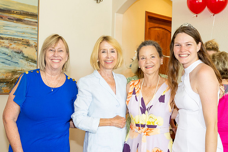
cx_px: 123
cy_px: 96
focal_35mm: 48
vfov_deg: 27.9
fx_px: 305
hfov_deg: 40.9
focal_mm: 38
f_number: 5.6
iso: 800
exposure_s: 1/80
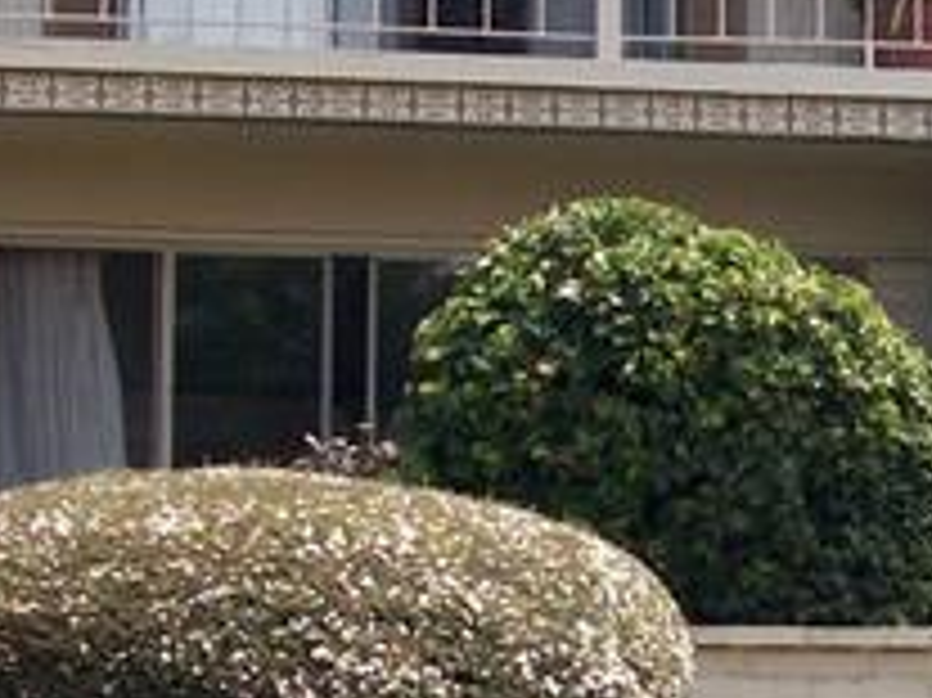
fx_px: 4521
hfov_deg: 11.6
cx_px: 1031
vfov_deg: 8.8
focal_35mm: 168
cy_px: 396
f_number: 2.8
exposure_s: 1/569
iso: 64
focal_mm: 5.7
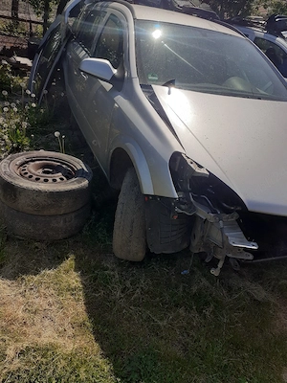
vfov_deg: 65.3
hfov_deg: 51.4
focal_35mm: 27
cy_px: 192
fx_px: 298
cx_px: 144
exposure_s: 1/3333
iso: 40
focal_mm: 3.6
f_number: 1.9
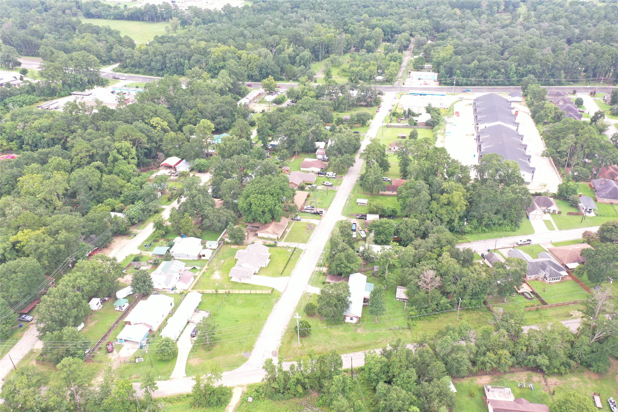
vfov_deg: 46.4
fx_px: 481
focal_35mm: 28
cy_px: 206
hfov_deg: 65.5
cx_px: 309
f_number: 4
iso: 100
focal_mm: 10.26
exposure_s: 1/80
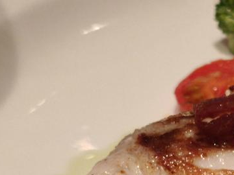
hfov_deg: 12.3
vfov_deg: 9.3
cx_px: 288
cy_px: 226
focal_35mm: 157
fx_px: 1061
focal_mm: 6.57
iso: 500
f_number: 1.6
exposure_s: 1/60
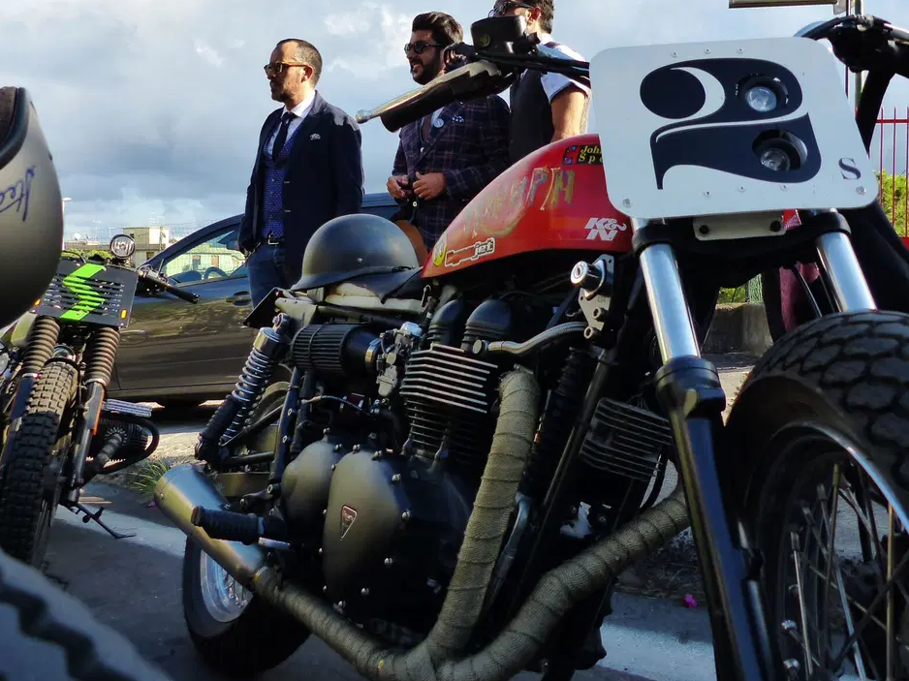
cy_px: 263
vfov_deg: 43.9
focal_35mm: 32
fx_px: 840
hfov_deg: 56.8
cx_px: 455
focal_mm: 4.5
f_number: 2.8
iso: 160
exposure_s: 1/640
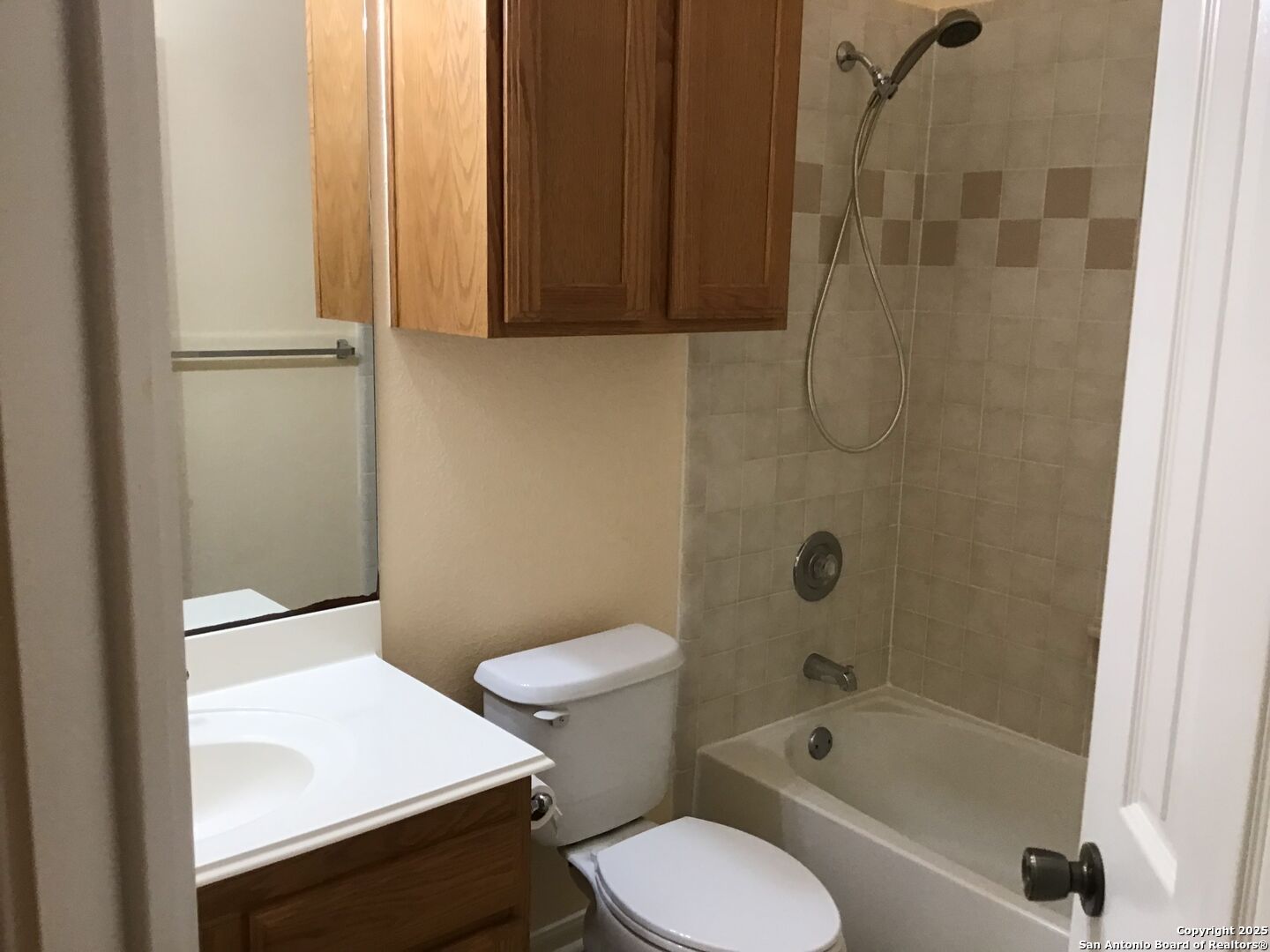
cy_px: 476
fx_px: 1137
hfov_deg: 58.4
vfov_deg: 45.4
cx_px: 635
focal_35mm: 31
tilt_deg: -10.1
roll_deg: -0.6
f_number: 2.4
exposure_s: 1/30
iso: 80
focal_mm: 3.3
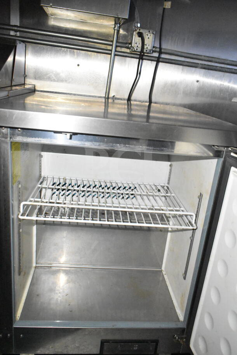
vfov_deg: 61.9
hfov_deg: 43.6
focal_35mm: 30
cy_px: 178
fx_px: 296
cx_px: 118
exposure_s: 1/30
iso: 11400
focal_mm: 20
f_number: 3.5
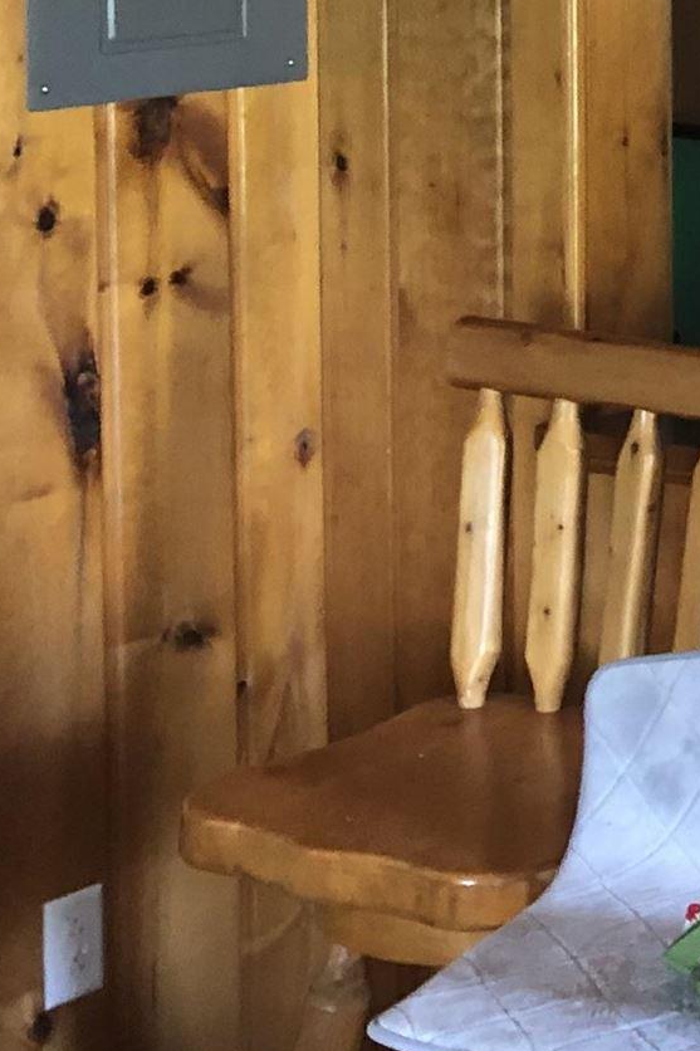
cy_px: -101
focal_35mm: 107
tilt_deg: -2.1
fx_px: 3122
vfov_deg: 18.4
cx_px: 1348
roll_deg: -0.1
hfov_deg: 11.6
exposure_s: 1/15
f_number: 1.8
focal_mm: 3.99
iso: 80
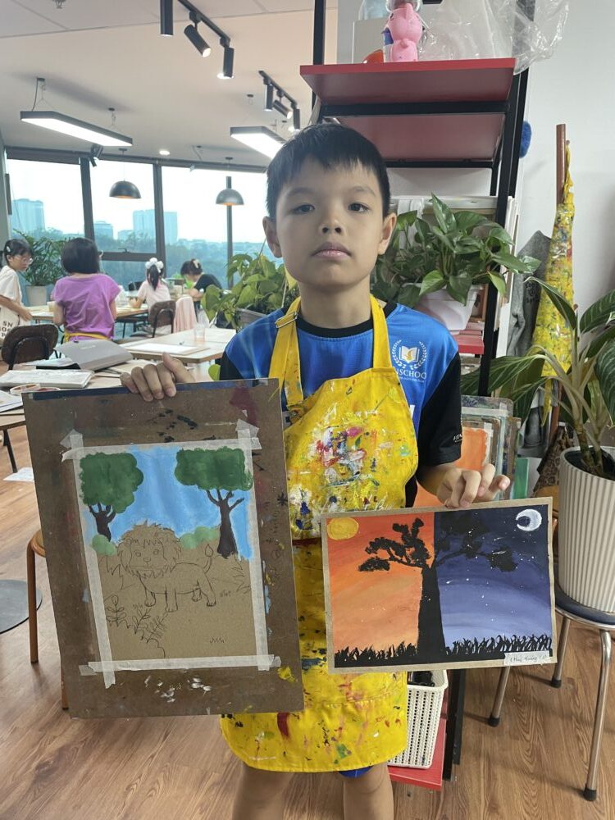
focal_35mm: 26
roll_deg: -0.5
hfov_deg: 53.1
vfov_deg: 67.3
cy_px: 410
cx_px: 308
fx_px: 616
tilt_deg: -13.6
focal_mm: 4.2
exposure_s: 1/50
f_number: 1.6
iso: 80
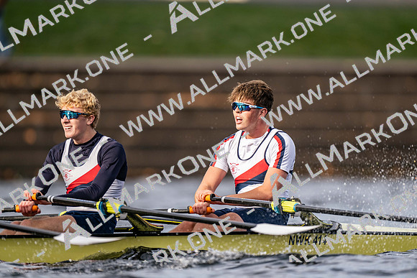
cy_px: 139
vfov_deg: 2.3
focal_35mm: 600
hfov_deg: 3.4
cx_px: 208
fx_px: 6955
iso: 360
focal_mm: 600
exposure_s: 1/2500
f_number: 4
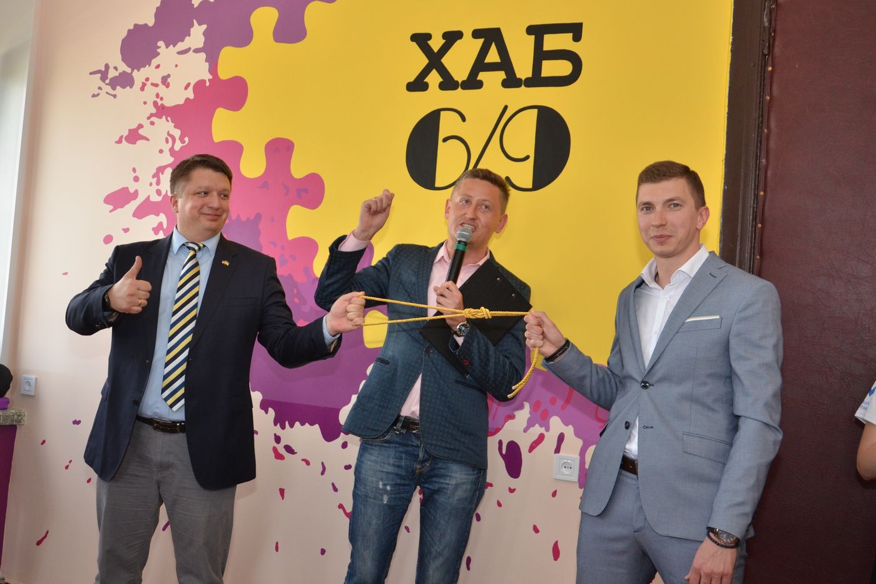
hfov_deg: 53.1
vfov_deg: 36.9
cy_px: 292
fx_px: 876
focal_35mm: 36
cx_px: 438
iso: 640
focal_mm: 24
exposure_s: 1/250
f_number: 3.8
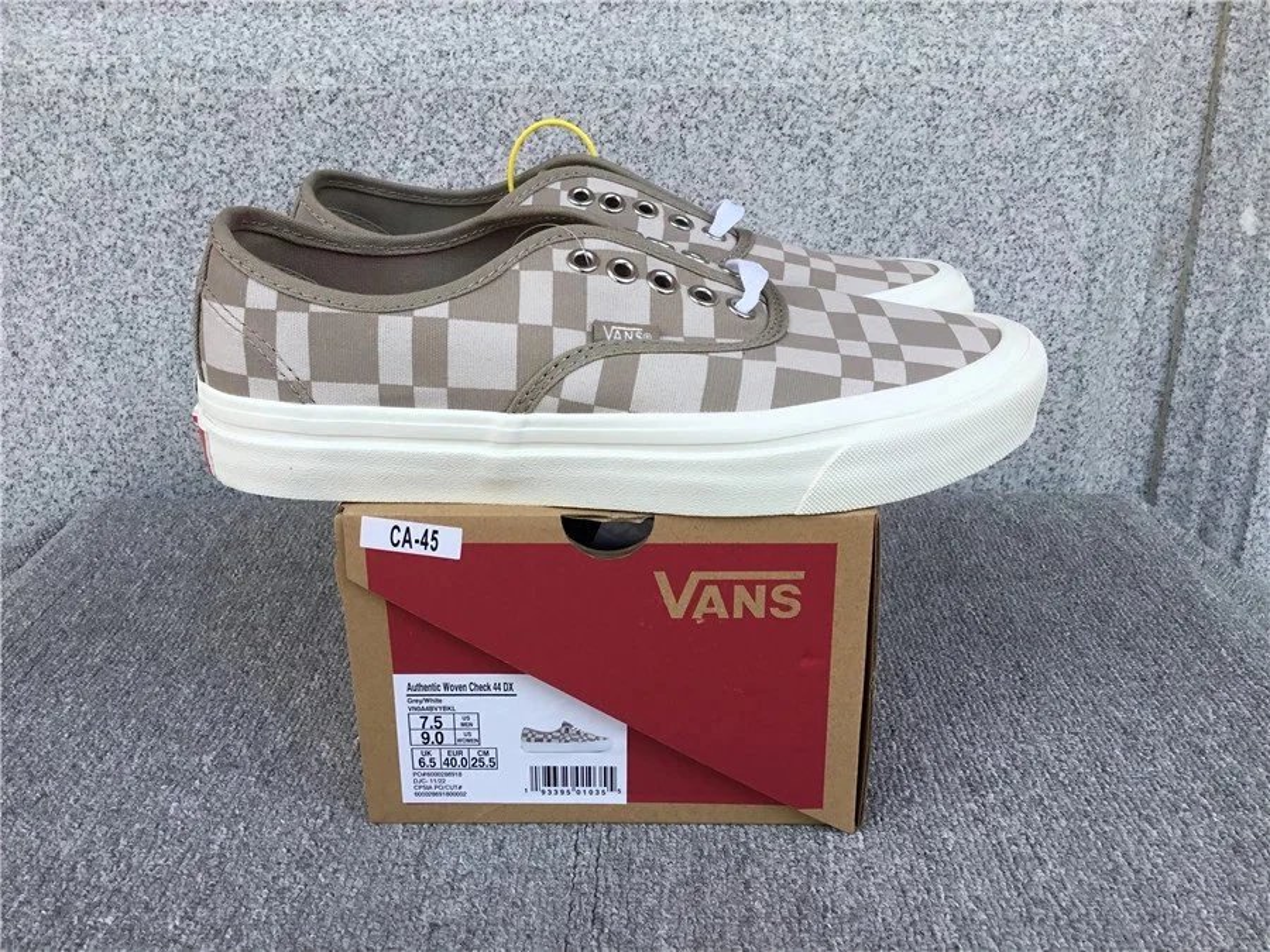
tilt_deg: -20.1
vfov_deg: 45.4
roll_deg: +0.9
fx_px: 1137
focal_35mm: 31
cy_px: 476
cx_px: 635
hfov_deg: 58.4
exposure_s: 1/362
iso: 25
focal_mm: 3.3
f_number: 2.4
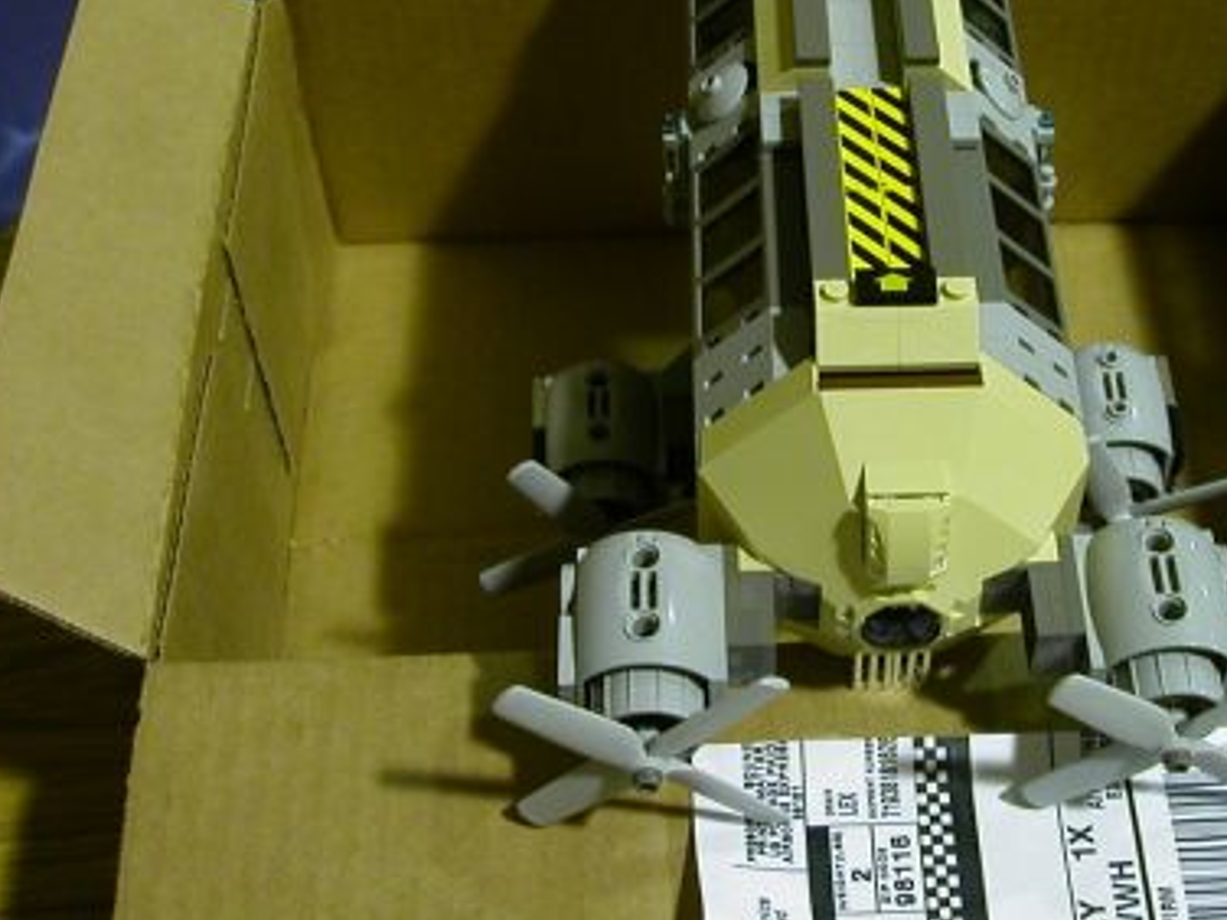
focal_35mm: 59
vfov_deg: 24.8
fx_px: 2091
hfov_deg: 32.4
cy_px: 411
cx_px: 832
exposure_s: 1/7.6
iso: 100
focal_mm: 5.6
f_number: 2.7
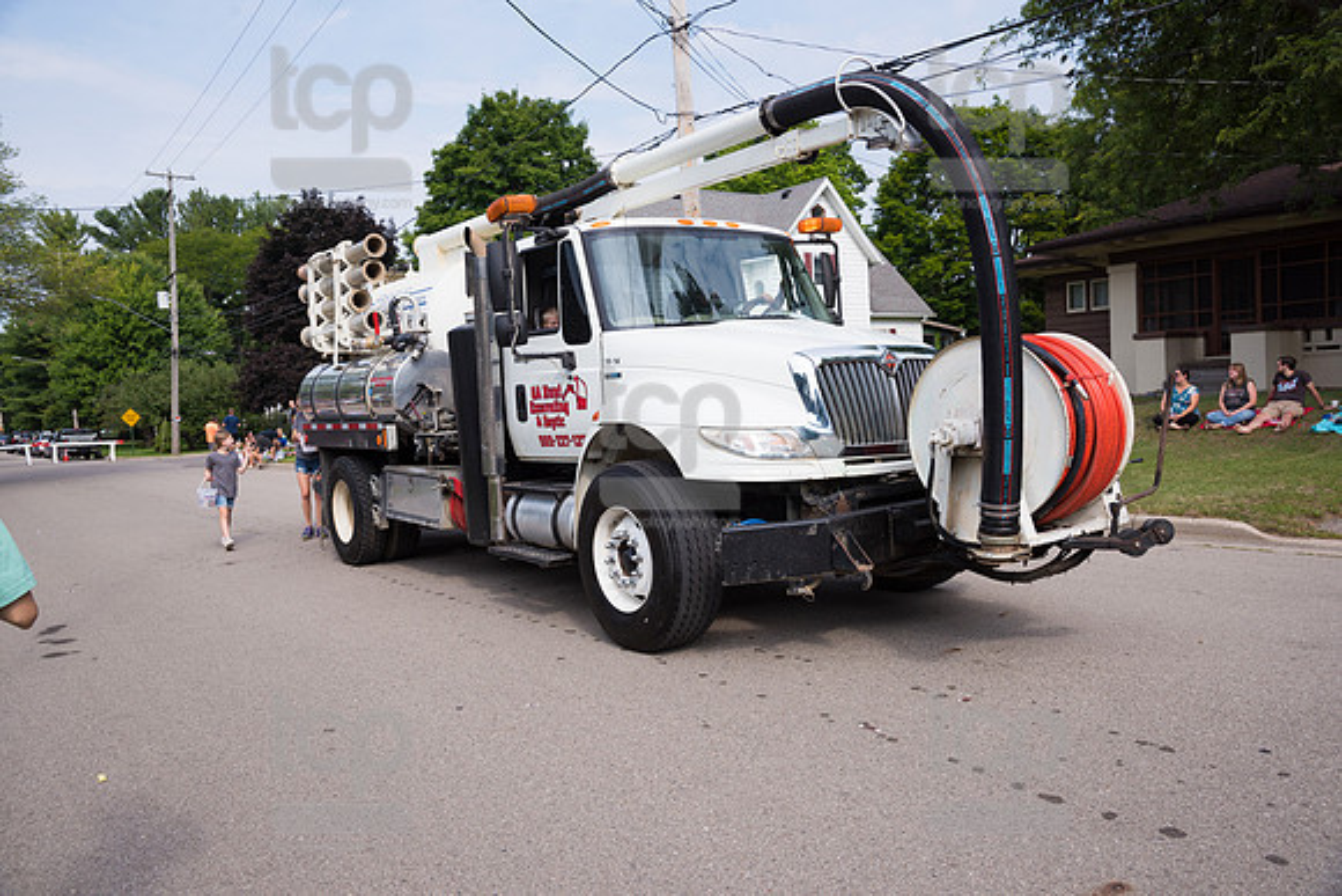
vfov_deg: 46.4
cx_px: 671
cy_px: 448
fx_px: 1044
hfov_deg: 65.5
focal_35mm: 28
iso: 125
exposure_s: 1/500
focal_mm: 28
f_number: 6.3
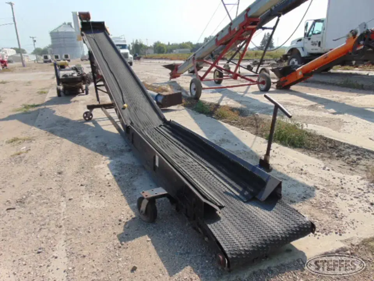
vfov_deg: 54.9
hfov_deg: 69.4
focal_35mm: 25
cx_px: 187
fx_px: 270
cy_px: 140
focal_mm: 4.5
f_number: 7.7
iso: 80
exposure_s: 1/250
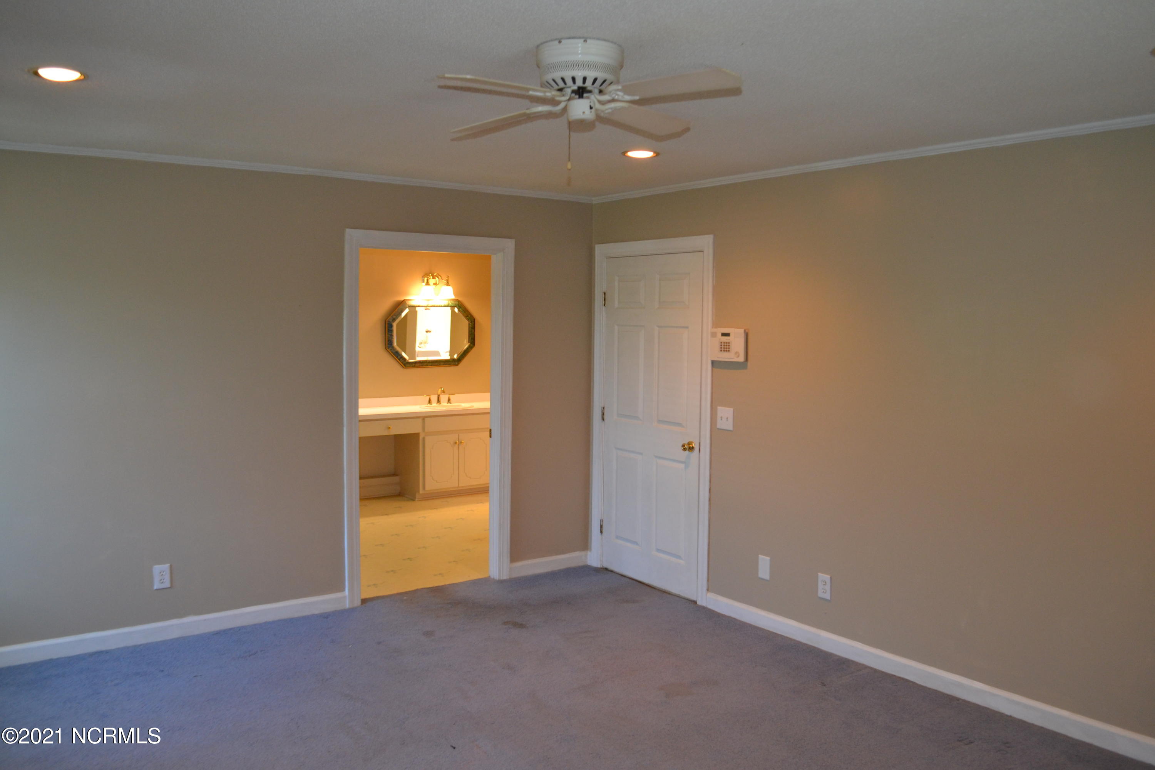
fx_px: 866
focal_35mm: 27
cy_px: 385
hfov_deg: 67.4
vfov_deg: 47.9
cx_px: 578
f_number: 3.5
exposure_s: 1/60
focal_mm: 18
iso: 720
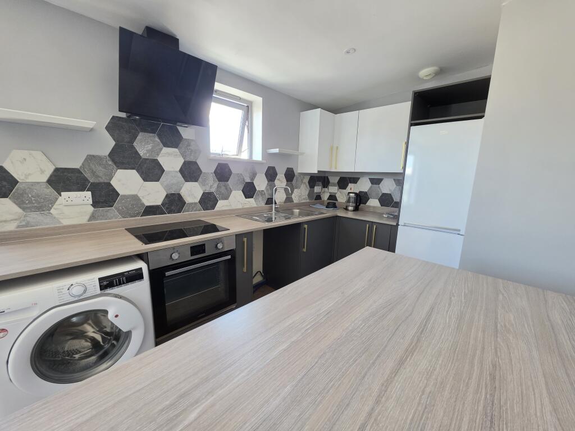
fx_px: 216
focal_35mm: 13
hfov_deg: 106.2
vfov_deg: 89.9
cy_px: 216
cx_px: 288
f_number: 1.9
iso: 160
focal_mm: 2.2
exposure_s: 1/100
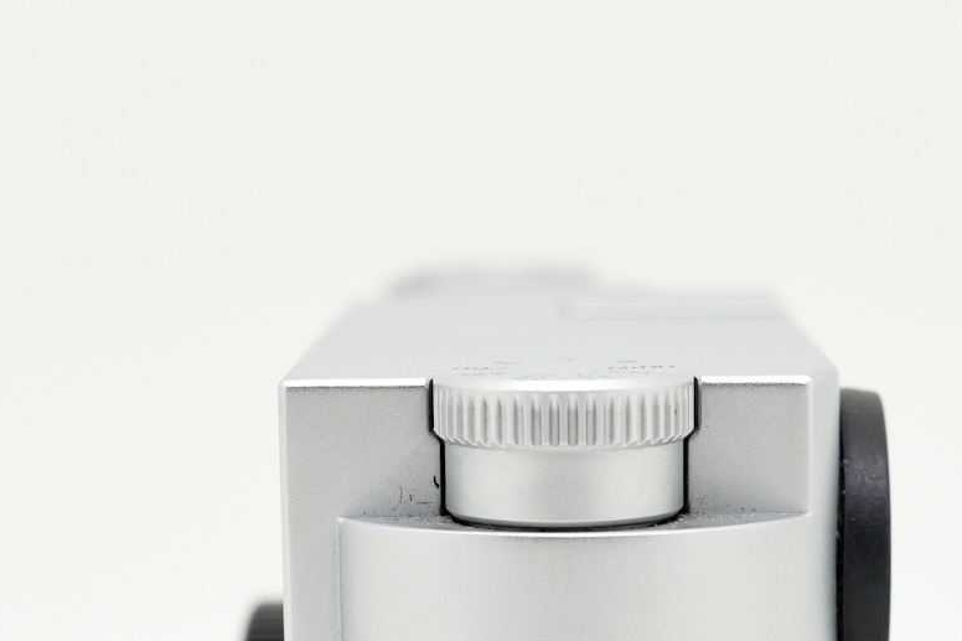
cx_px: 588
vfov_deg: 10.0
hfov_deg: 15.4
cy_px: 940
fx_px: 3553
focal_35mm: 133
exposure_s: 1/100
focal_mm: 43
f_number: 8
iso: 800
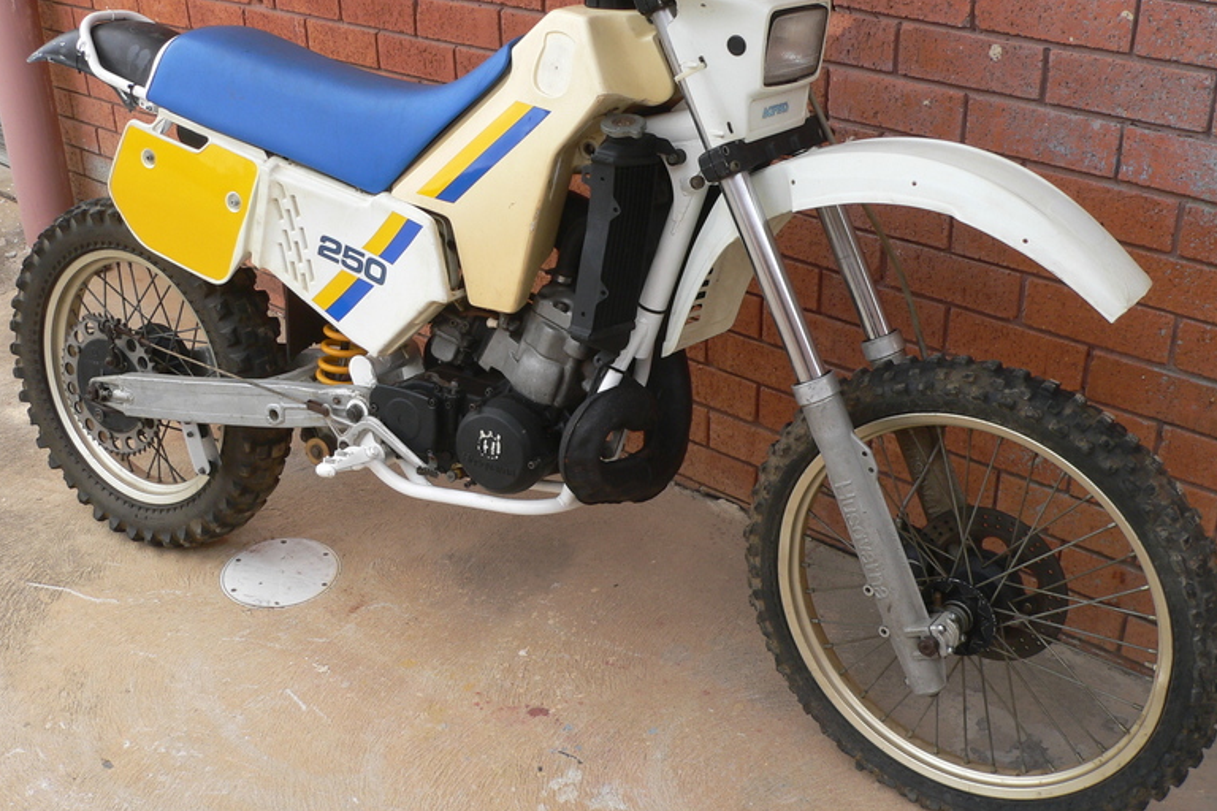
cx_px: 597
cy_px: 367
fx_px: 1318
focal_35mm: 39
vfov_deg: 34.2
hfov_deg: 49.6
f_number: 4
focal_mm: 6
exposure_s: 1/200
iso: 80
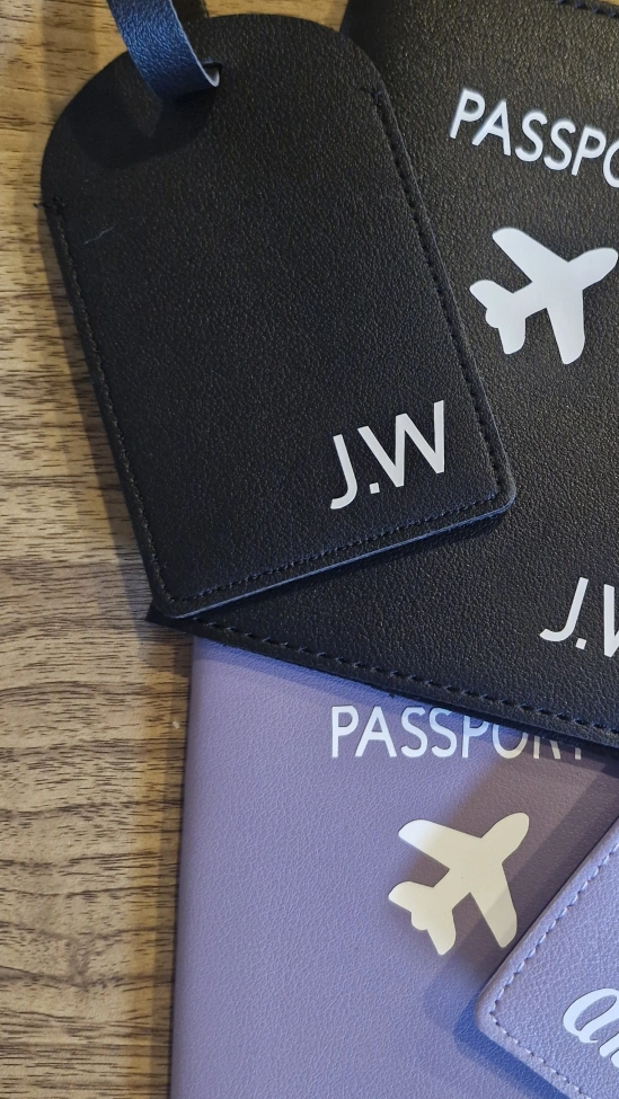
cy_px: 550
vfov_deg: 54.0
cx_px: 556
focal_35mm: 37
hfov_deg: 30.6
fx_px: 1079
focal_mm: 5.54
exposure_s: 1/100
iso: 1000
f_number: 1.8
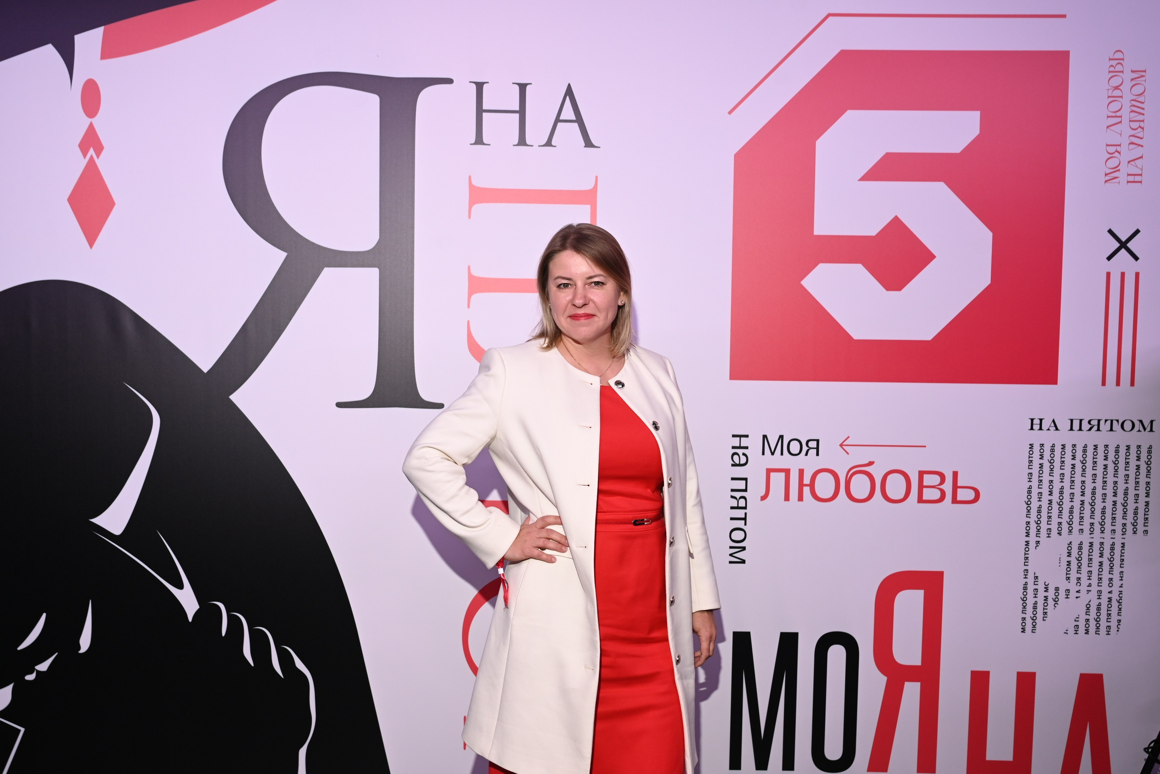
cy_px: 387
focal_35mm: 35
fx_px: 1128
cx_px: 580
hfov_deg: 54.4
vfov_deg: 37.9
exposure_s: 1/125
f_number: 5
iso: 640
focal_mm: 35
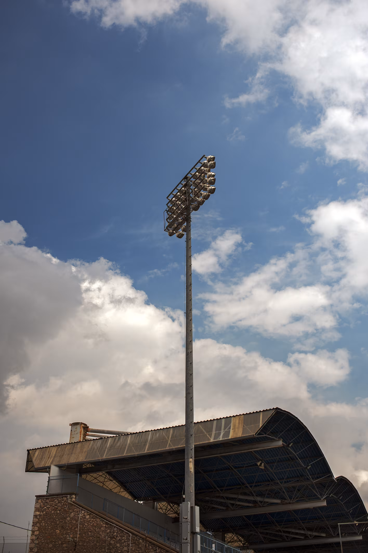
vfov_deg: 54.5
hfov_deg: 37.8
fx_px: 537
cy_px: 276
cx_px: 184
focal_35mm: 35
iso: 200
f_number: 5.6
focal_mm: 35
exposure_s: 1/4000
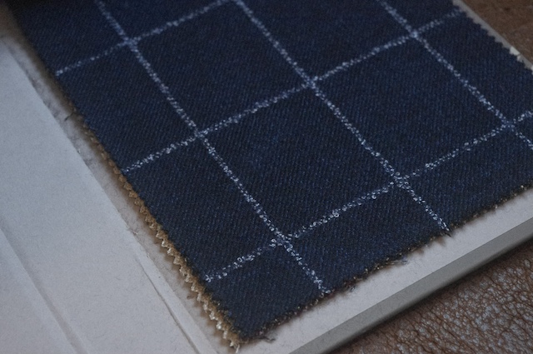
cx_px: 266
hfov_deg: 24.8
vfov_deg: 16.6
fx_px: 1213
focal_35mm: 82
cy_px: 177
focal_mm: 55
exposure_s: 1/125
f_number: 8
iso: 6400
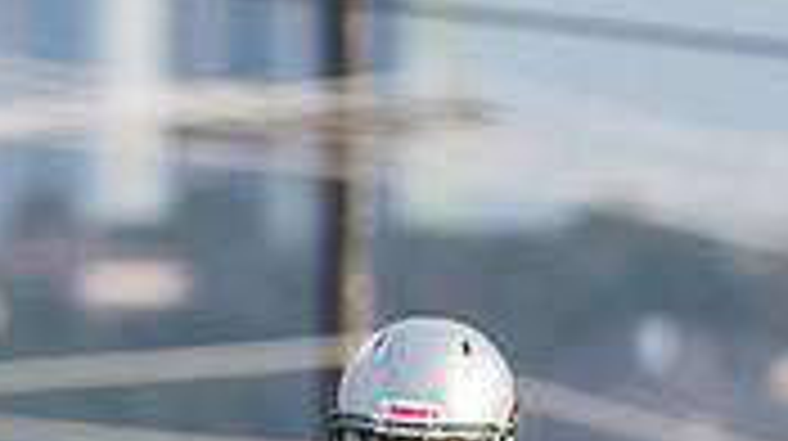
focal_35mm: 2280
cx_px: -284
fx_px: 47589
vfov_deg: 0.5
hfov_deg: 0.9
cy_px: 652
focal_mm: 200
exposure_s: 1/1000
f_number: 2.8
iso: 160
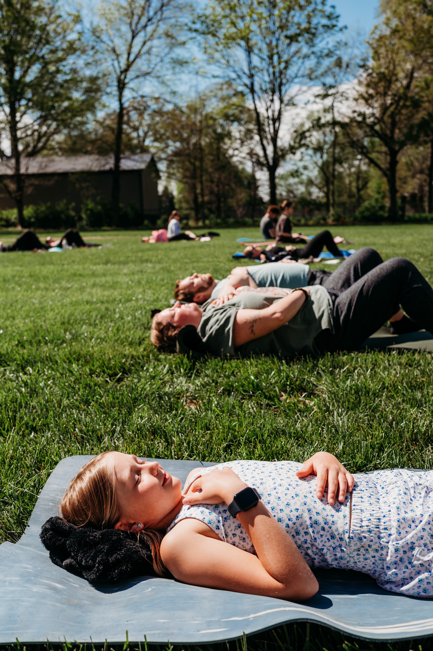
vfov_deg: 54.5
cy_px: 326
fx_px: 632
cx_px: 216
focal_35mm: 35
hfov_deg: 37.8
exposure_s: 1/2500
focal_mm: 35
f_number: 4.5
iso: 160
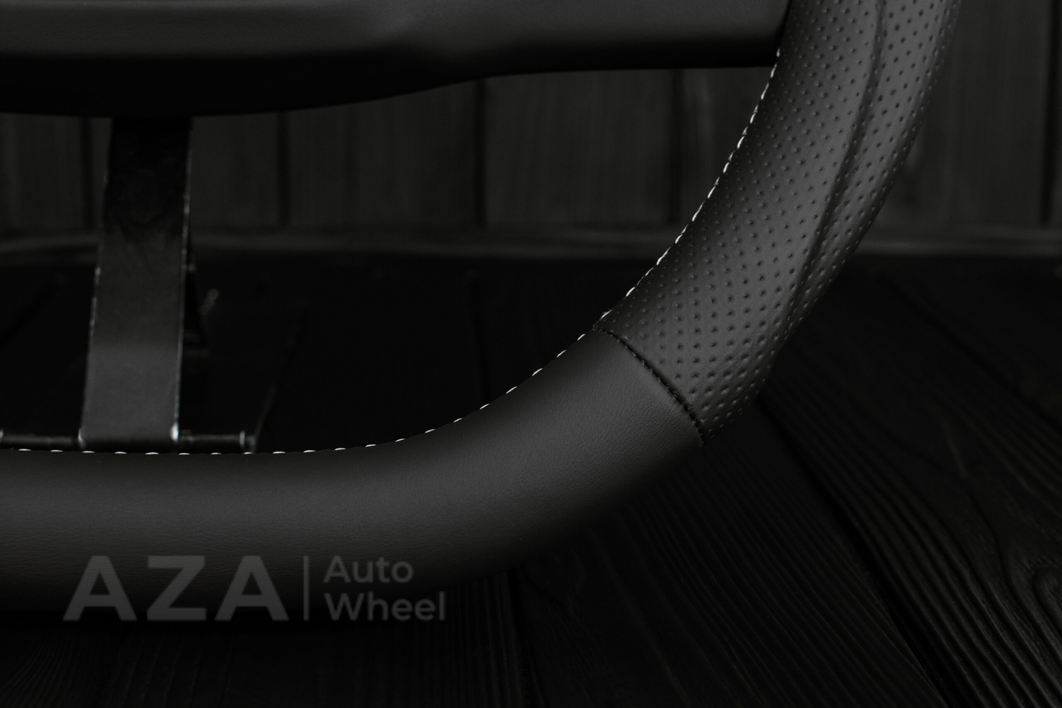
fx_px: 1549
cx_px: 531
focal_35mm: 52
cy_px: 354
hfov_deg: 37.8
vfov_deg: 25.8
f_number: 6.3
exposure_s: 1/125
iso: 500
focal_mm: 35
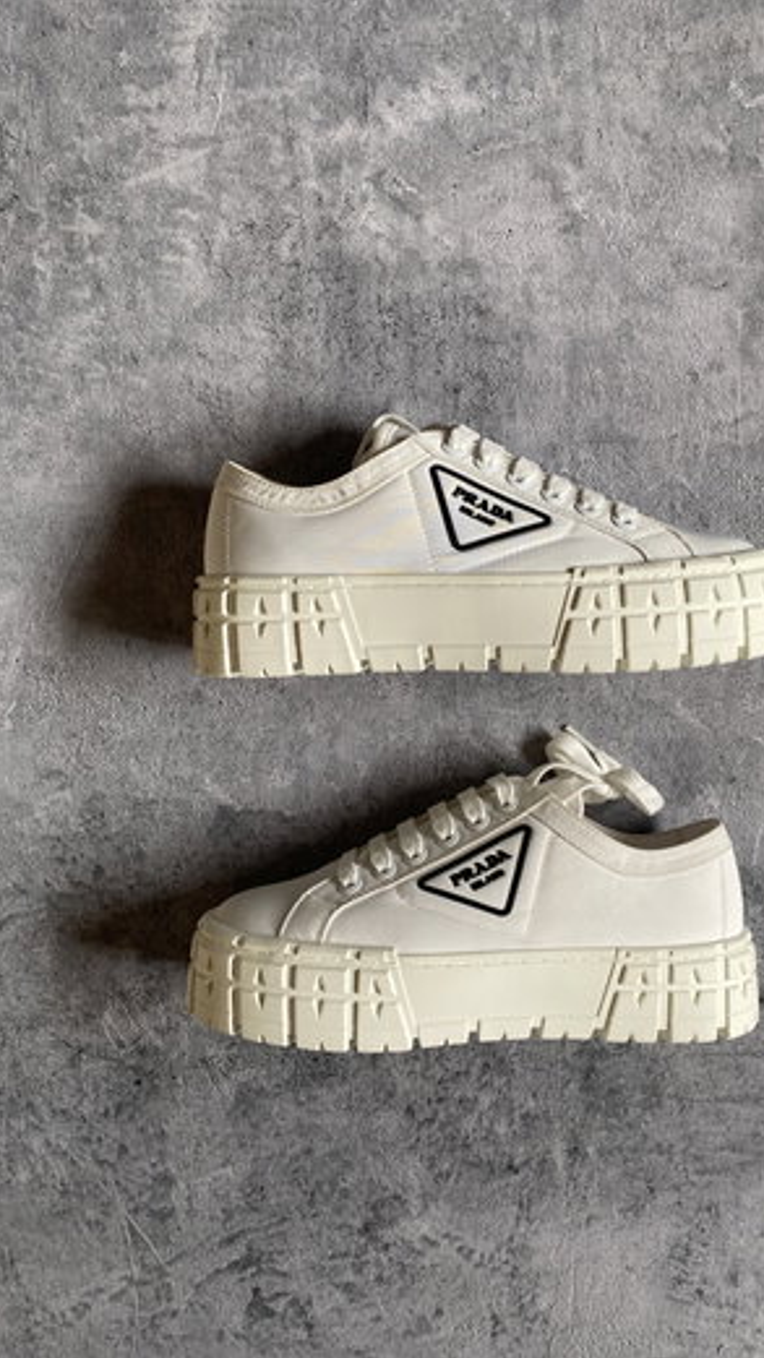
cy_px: 666
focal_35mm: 29
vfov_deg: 66.1
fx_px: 1045
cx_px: 459
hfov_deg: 40.0
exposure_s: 1/121
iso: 100
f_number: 1.8
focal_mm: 4.25
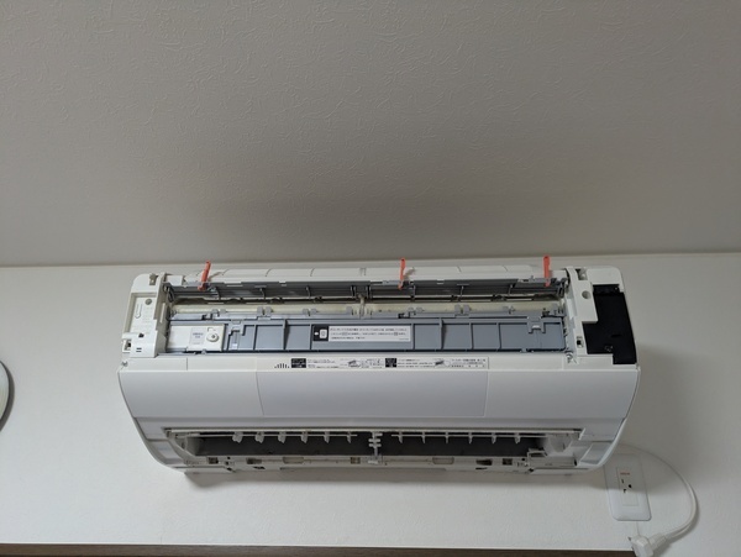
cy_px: 278
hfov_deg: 69.3
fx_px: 536
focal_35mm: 25
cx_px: 370
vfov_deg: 54.9
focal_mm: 5.43
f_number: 1.89
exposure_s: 1/40
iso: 373
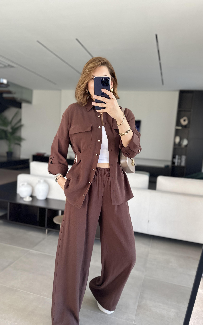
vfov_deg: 70.4
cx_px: 102
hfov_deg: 47.6
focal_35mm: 26
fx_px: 230
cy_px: 164
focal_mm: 6.86
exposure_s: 1/107
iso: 250
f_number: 1.78
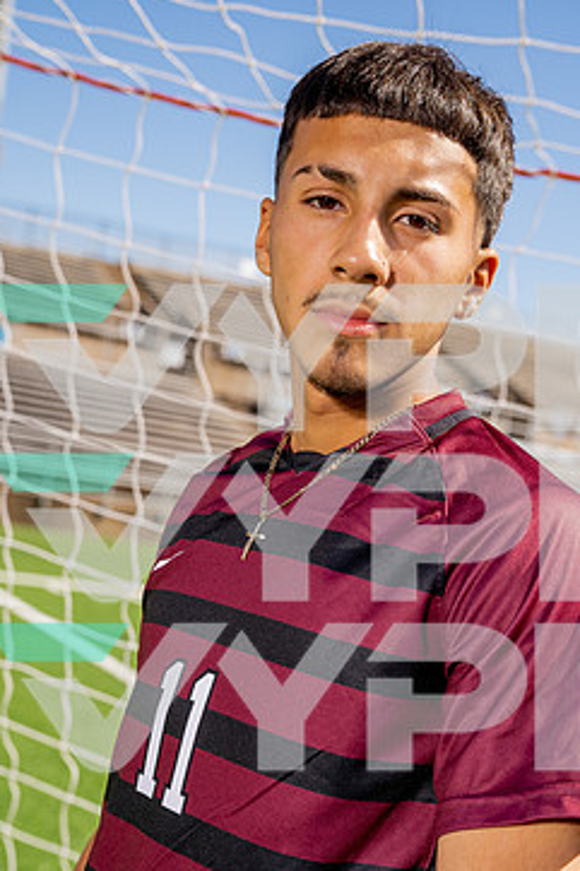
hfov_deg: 24.1
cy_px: 529
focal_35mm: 56
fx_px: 1355
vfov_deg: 35.5
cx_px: 344
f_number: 4
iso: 100
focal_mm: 45
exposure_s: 1/1000
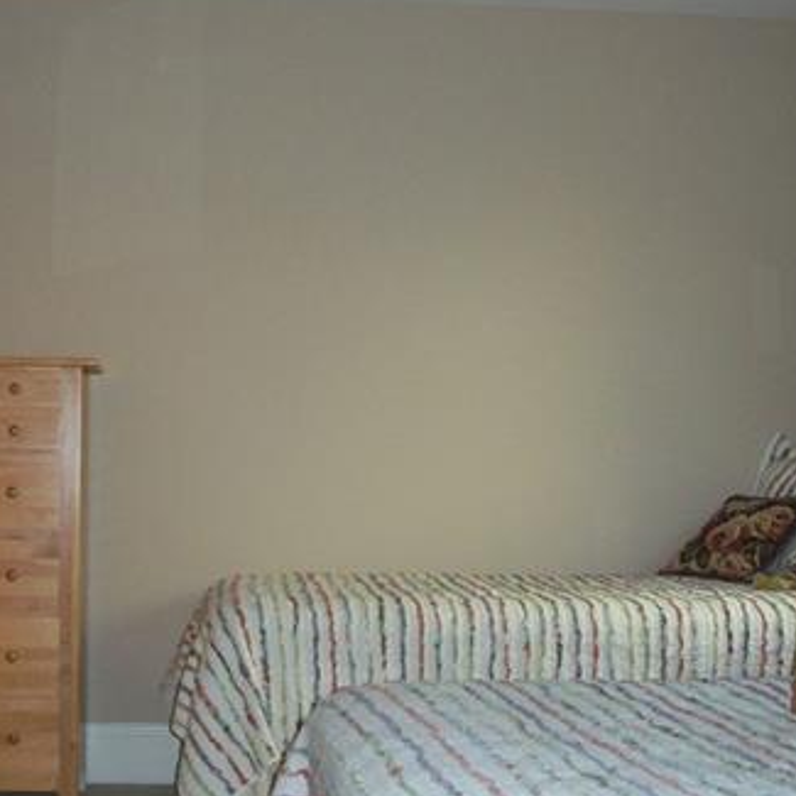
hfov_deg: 27.9
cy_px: 448
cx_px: 247
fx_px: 1587
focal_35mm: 61
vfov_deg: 28.1
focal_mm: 6.3
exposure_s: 1/80
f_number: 3.1
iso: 160
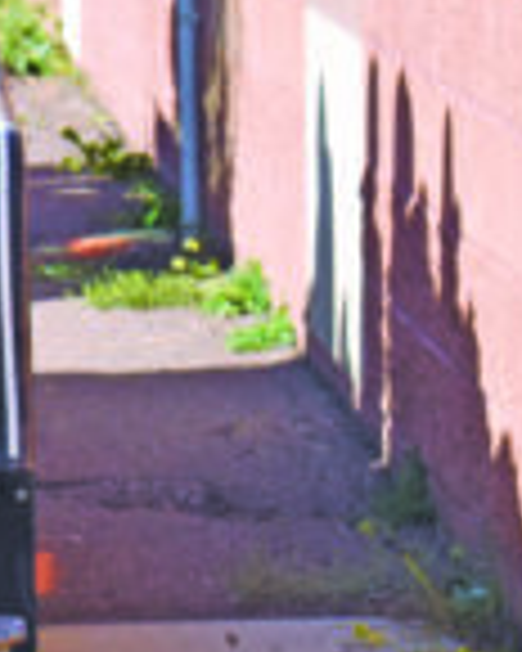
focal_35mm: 400
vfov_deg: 4.8
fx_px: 7733
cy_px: 22
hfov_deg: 3.8
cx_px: -860
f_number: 9
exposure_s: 1/320
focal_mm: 55
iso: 200
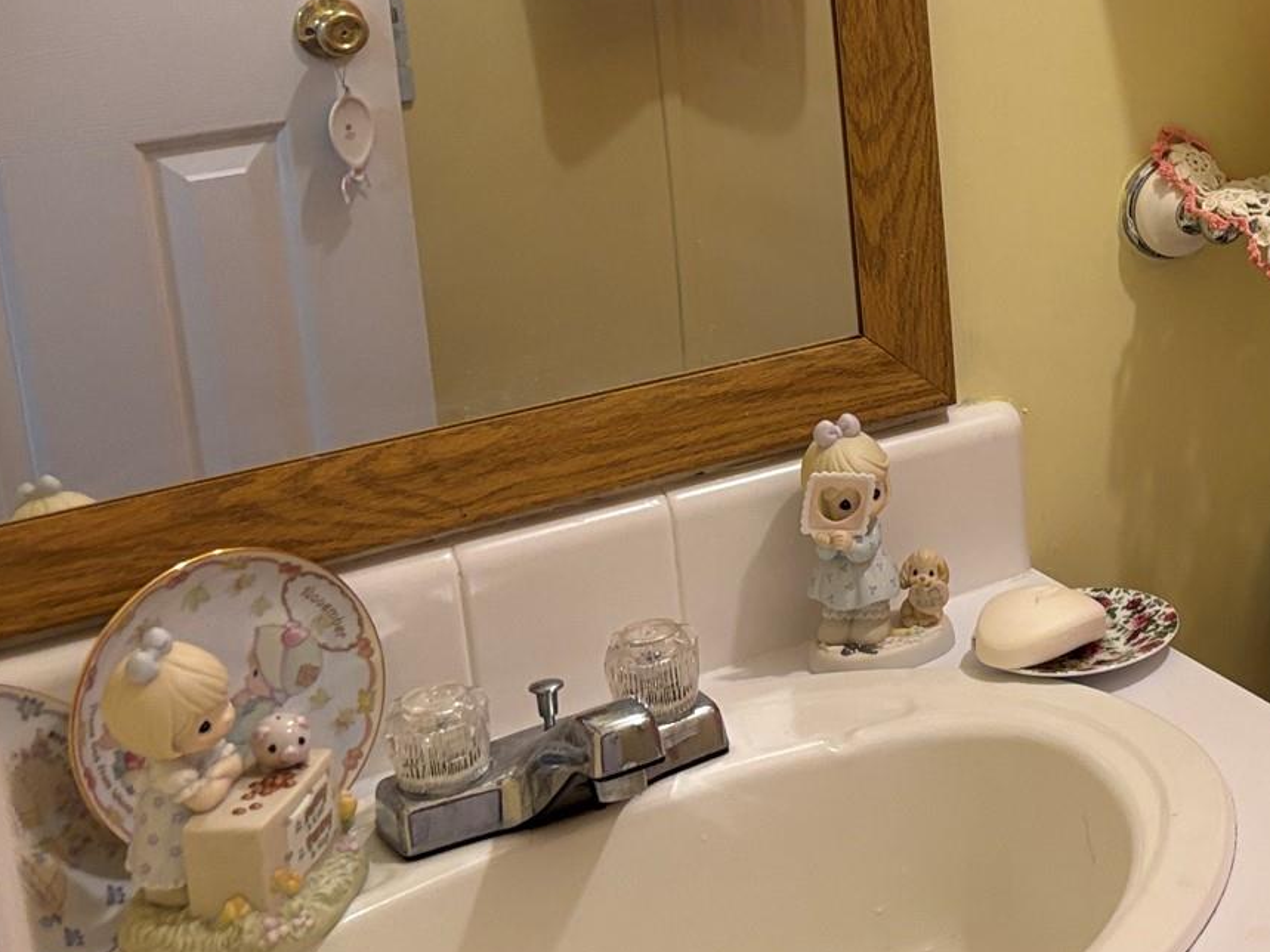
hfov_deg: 27.8
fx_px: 2274
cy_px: 142
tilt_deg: -12.1
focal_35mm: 62
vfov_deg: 23.2
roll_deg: +2.1
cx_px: 1481
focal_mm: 5.96
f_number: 1.6
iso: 160
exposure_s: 1/60
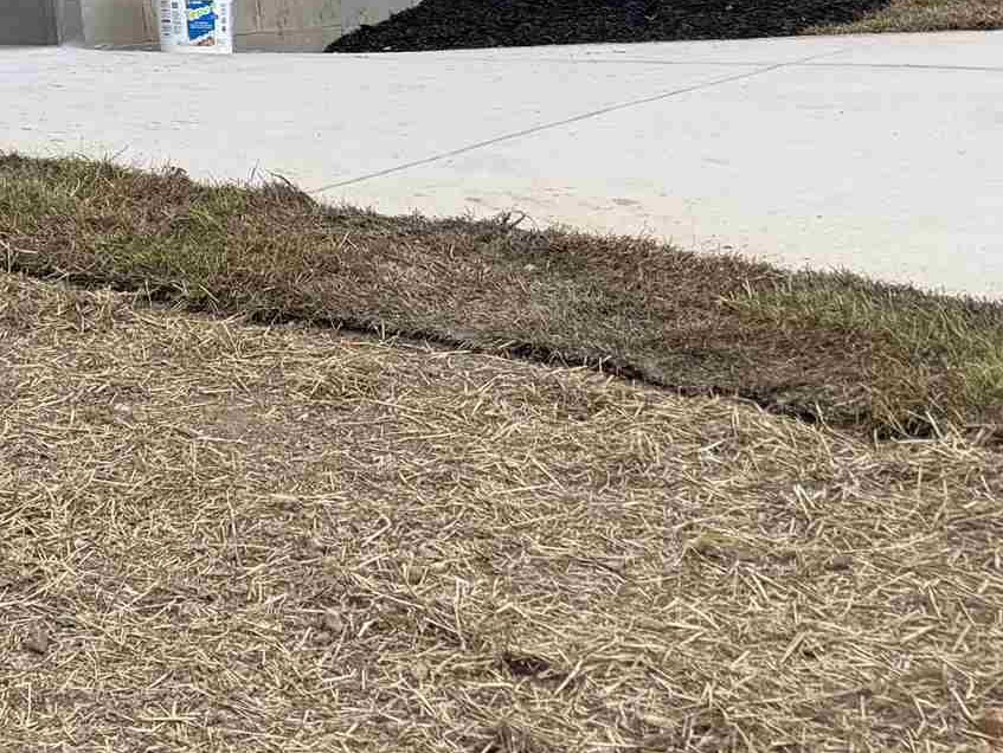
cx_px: -720
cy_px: -391
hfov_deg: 18.4
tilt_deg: +8.7
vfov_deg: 15.6
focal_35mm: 87
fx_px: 2522
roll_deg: +4.3
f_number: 1.78
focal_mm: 6.76
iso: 100
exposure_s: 1/2110
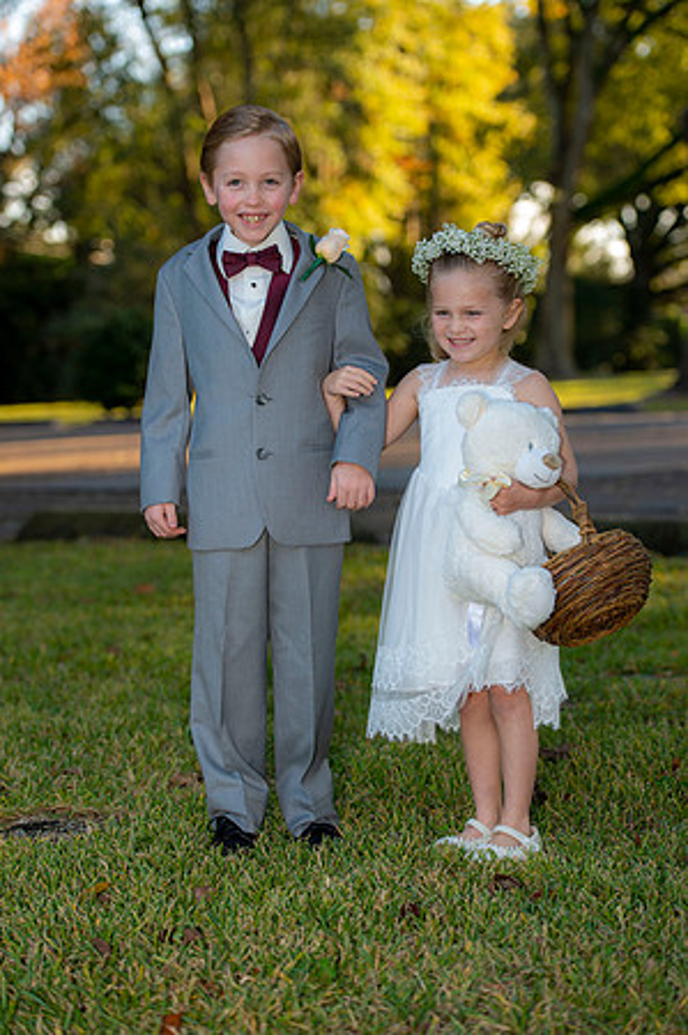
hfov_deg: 16.6
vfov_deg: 24.8
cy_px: 518
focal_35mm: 82
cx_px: 344
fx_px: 2356
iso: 200
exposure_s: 1/250
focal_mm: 82
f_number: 3.5
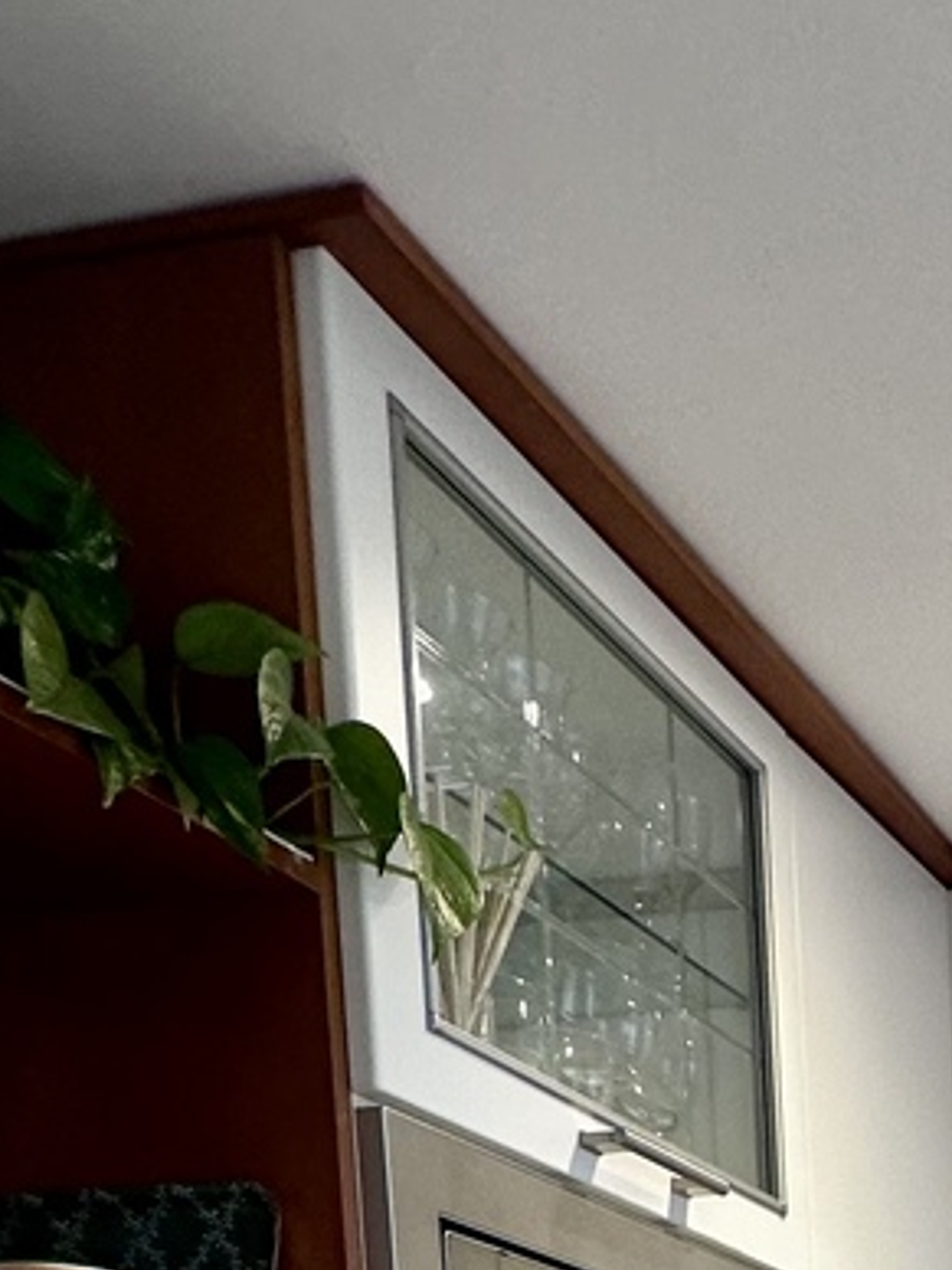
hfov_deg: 23.3
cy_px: 1885
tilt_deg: -6.2
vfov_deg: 26.8
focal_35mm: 52
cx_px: 1377
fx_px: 1907
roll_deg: +0.4
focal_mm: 2.22
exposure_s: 1/100
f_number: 2.2
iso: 125
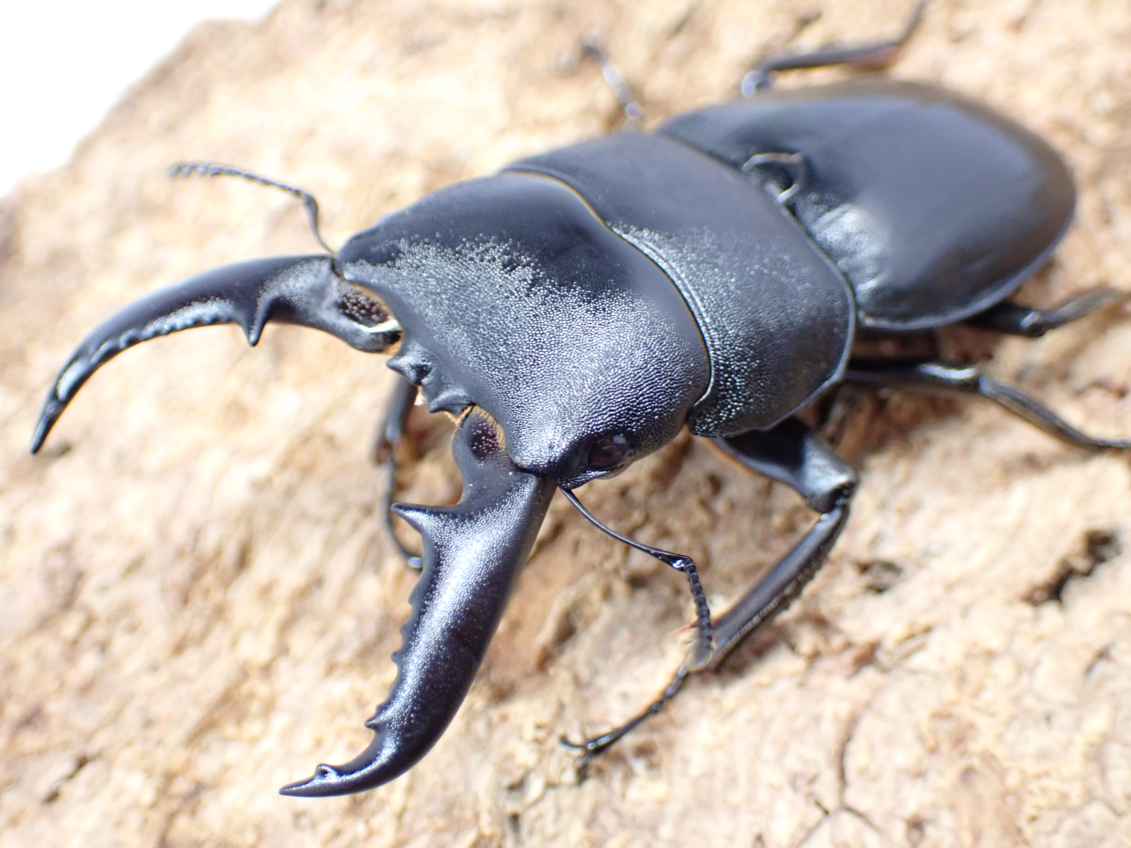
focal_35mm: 54
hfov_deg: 35.5
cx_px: 566
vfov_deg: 27.0
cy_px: 424
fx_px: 1764
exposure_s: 1/80
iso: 800
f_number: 3.3
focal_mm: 9.65
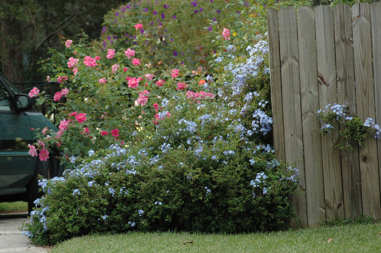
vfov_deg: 5.4
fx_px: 2696
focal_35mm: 255
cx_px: 190
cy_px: 126
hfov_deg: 8.1
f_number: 5.6
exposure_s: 1/500
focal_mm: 170
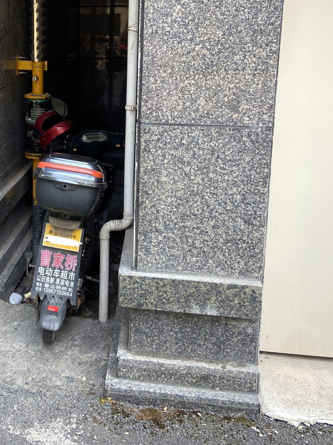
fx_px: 552
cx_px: 62
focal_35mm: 43
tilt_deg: -10.3
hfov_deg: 32.6
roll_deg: -0.6
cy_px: 133
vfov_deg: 43.0
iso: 32
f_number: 1.8
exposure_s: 1/122
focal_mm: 4.25
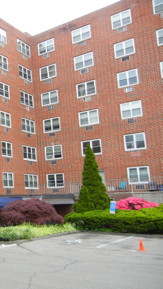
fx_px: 338
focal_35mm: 44
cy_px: 145
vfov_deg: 46.4
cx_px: -22
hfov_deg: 25.0
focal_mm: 5.4
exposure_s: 1/287
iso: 160
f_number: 3.5
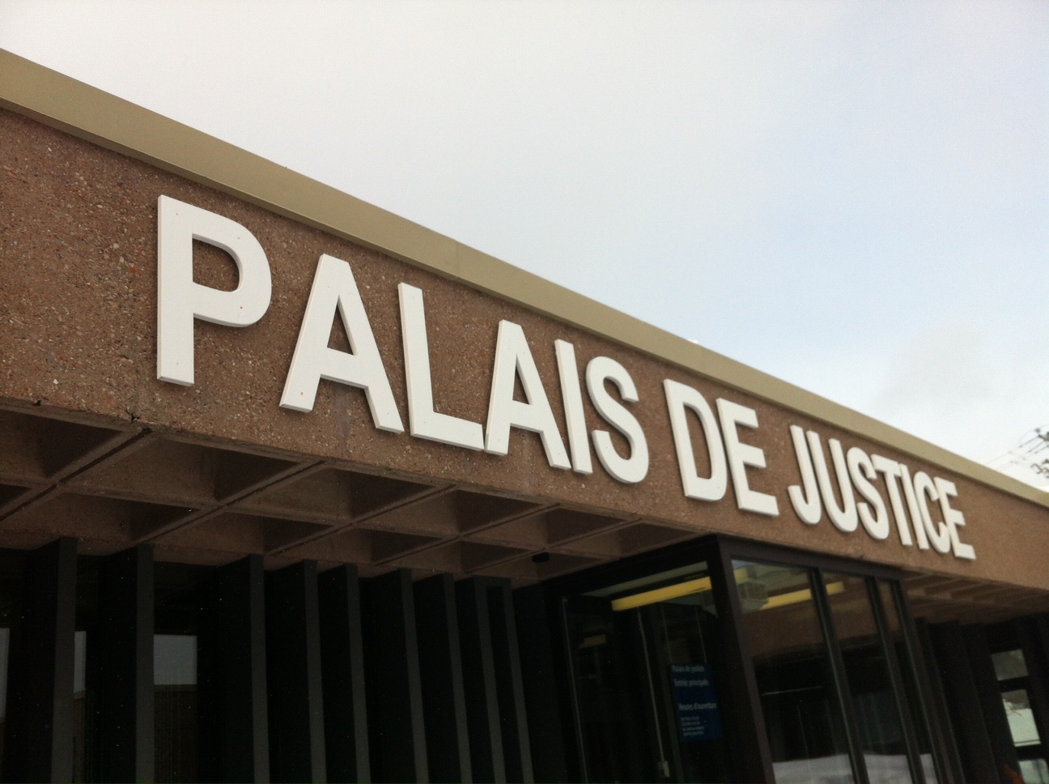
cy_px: 392
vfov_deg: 40.6
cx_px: 524
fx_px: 1059
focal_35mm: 35
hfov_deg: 52.7
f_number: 2.8
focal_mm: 3.85
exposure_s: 1/1436
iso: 80
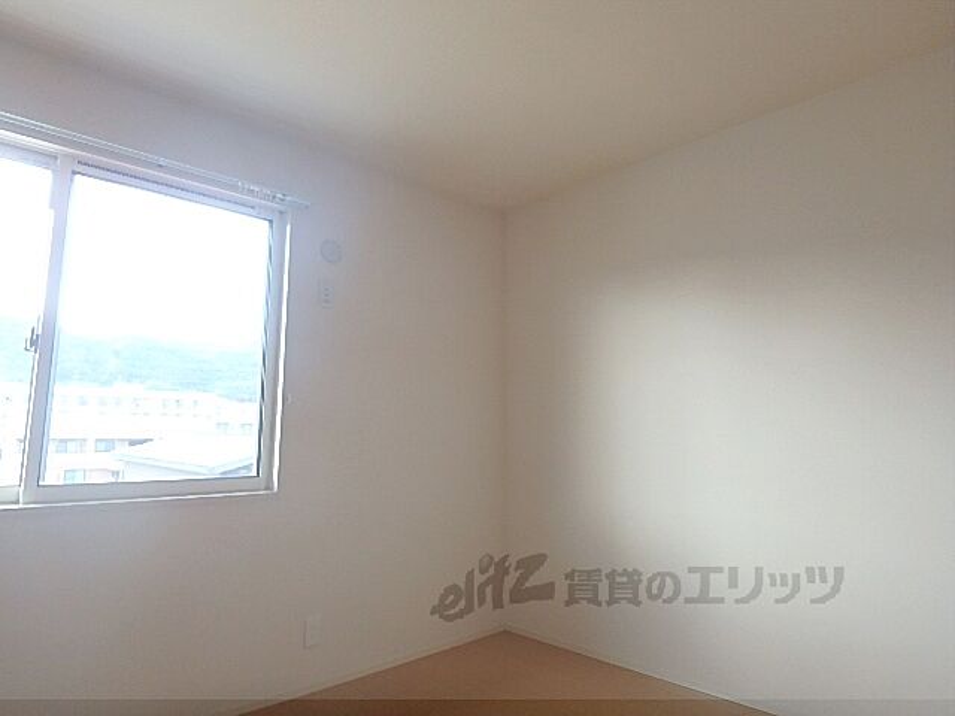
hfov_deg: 79.0
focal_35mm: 21
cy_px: 358
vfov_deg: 63.4
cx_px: 478
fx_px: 579
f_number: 3.5
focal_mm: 3.7
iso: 200
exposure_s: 1/30
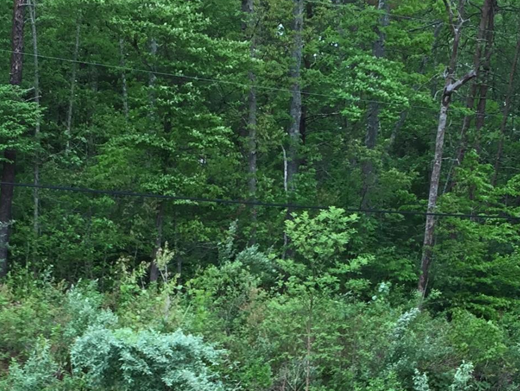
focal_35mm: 93
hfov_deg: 21.1
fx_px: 1398
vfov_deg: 15.3
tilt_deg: -5.5
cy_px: 467
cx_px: 290
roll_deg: +1.1
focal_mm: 4.15
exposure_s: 1/120
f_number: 2.2
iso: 40
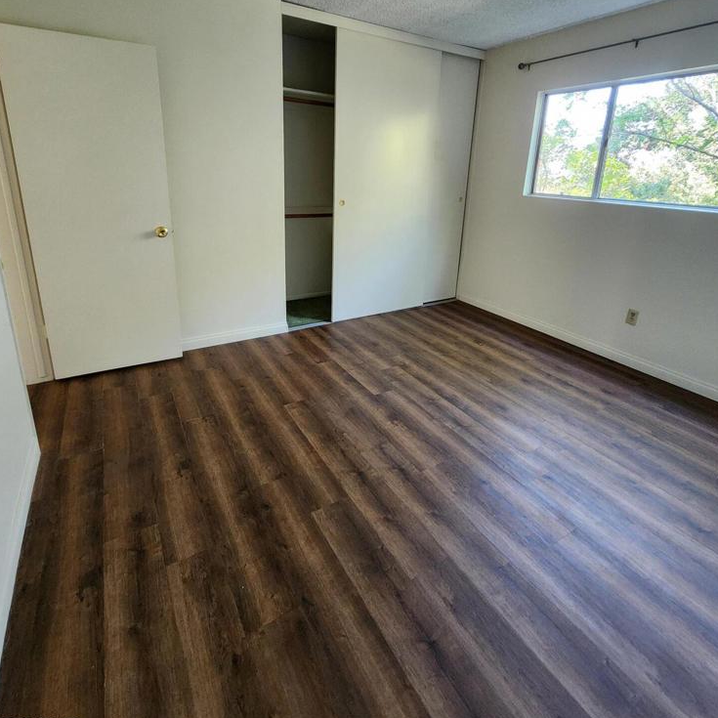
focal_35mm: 16
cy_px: 276
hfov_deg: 87.4
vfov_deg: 86.0
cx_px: 355
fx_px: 375
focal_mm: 2.2
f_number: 2.2
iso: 320
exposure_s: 1/40
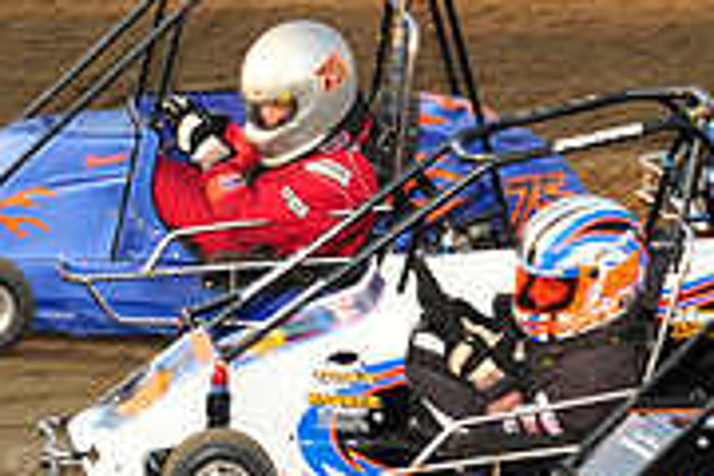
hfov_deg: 5.7
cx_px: 63
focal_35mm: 360
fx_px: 7139
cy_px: 317
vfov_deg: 3.8
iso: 640
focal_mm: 112
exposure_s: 1/320
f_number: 8
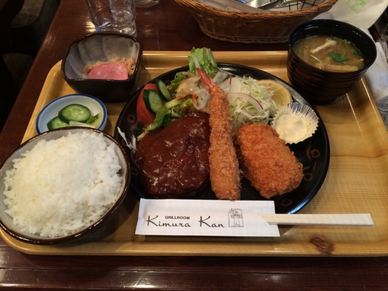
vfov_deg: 46.8
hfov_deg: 60.0
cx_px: 194
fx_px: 336
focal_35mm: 30
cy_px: 146
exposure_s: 1/33
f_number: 2.2
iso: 64
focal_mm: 4.12
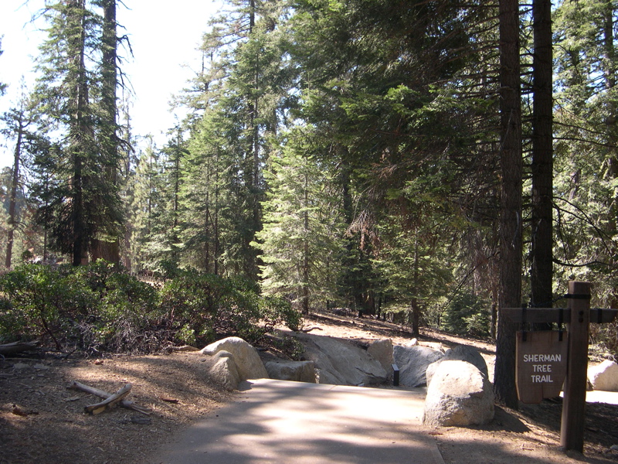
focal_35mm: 38
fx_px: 678
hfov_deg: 49.0
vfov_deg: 37.7
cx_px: 309
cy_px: 232
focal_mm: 8
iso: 100
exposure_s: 1/231
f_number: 2.8
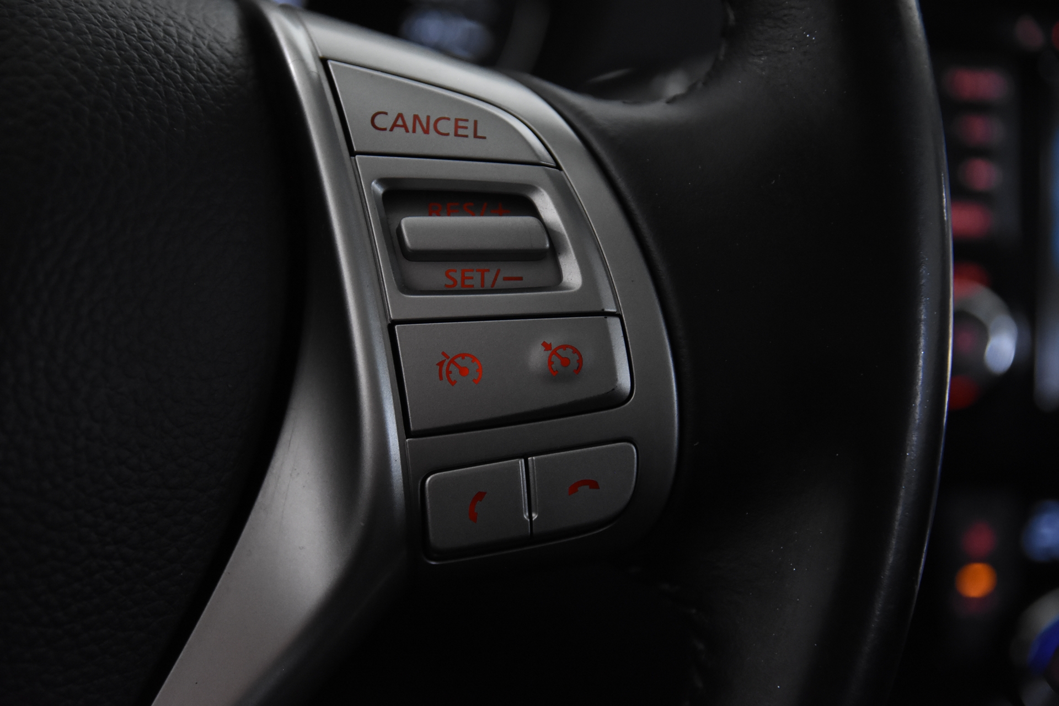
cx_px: 530
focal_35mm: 75
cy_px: 353
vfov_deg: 18.2
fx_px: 2206
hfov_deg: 27.0
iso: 2500
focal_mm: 50
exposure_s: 1/80
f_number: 3.8
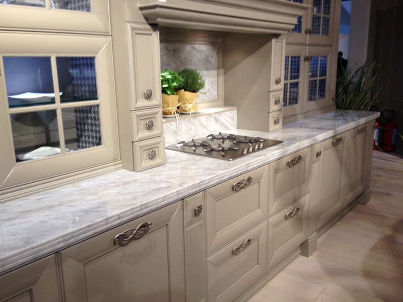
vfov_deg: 40.7
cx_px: 202
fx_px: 407
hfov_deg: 52.6
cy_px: 151
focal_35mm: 35
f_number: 2.4
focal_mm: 4.28
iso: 64
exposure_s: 1/24
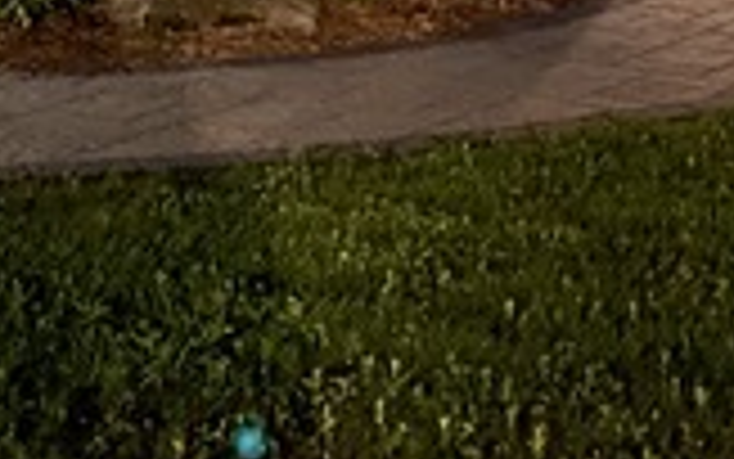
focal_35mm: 108
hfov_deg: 19.0
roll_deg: +0.5
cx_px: 104
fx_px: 2161
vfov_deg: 11.2
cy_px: -414
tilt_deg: +0.2
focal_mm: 4.25
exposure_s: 1/2
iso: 800
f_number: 1.8
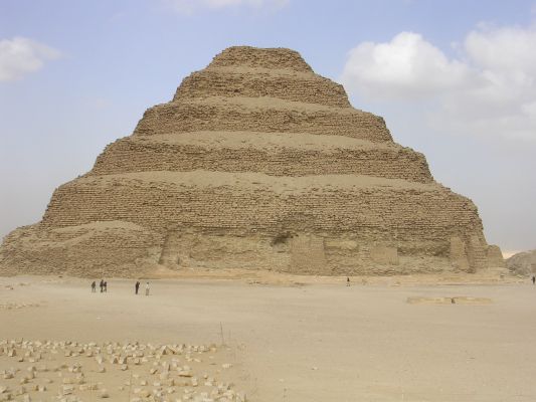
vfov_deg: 24.4
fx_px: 929
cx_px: 268
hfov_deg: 32.2
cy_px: 201
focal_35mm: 60
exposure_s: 1/816
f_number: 3.4
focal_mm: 9.1
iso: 50
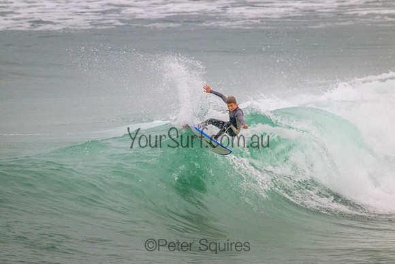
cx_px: 198
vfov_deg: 1.7
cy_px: 132
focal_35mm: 800
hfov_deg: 2.6
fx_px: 8779
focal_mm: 800
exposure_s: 1/1250
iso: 4000
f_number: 11
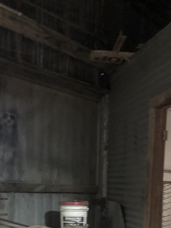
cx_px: 126
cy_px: 246
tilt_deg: -14.1
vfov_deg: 28.9
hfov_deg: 23.8
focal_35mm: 61
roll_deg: -3.1
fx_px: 402
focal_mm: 4
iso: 100
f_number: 1.8
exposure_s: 1/12
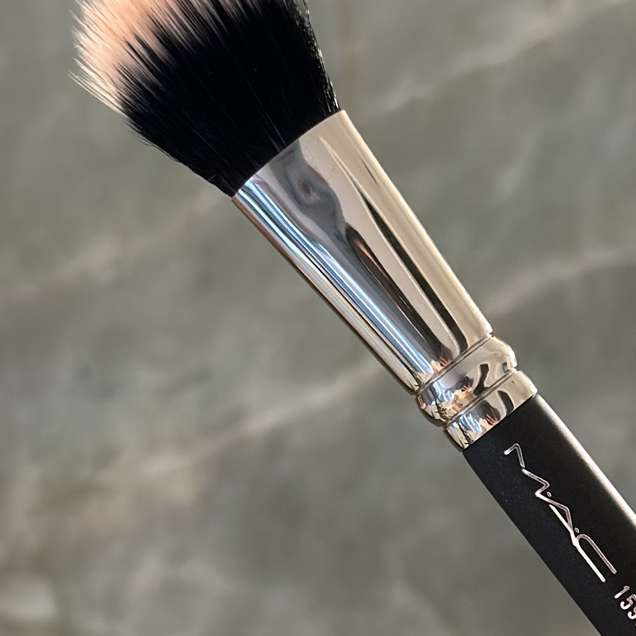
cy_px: 419
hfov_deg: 14.6
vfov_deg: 14.6
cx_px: 474
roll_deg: +1.1
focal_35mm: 119
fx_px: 2474
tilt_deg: +8.8
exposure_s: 1/60
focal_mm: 6.86
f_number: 1.78
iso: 125
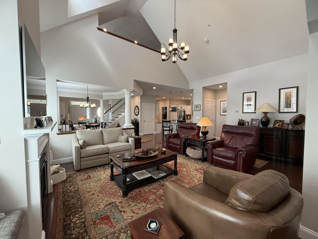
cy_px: 120
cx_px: 159
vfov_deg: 85.7
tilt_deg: -1.1
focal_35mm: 14
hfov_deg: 102.1
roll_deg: -0.4
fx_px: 129
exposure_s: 1/120
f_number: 2.2
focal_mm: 2.22
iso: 250
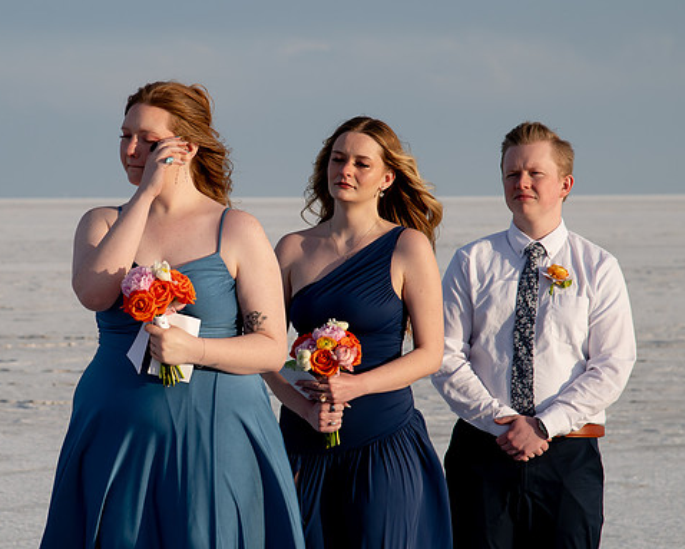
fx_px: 4301
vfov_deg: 7.3
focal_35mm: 212
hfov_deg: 9.1
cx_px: 196
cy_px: 267
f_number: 8
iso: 200
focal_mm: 120
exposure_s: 1/320
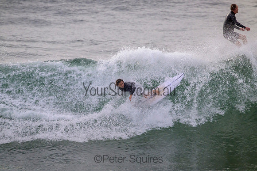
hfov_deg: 2.6
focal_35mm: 800
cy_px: 86
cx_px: 128
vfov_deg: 1.7
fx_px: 5712
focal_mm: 800
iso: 2000
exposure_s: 1/2000
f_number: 11
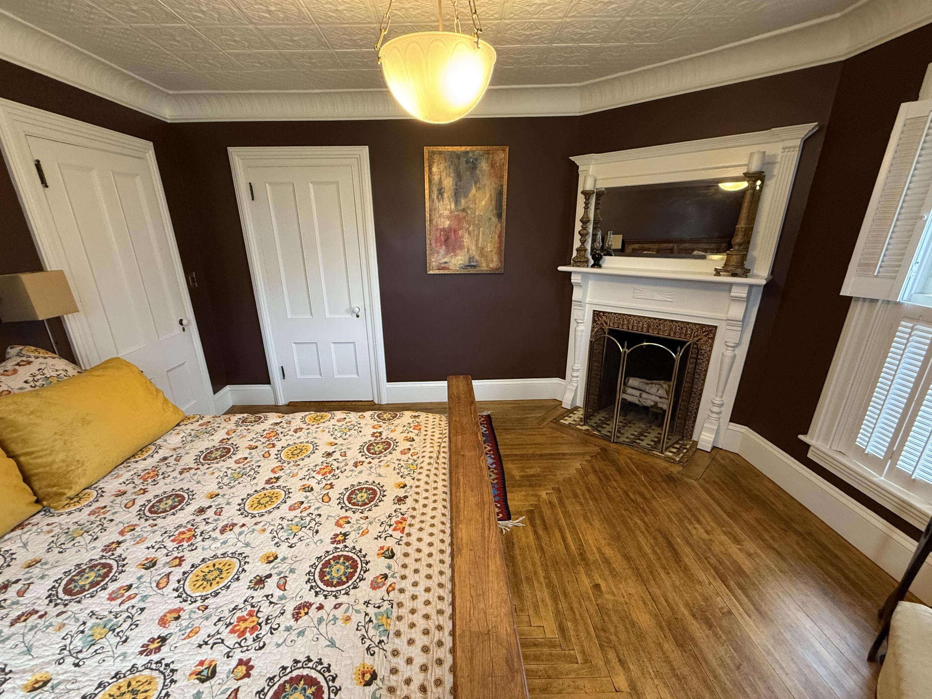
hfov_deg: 98.2
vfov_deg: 81.7
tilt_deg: -19.4
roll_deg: +0.7
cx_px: 456
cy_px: 370
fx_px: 404
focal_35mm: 15
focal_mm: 2.22
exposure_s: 1/60
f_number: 2.2
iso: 320
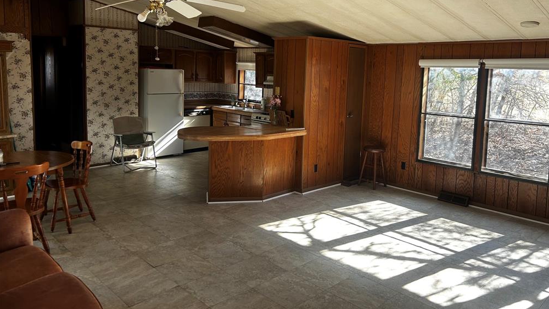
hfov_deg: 66.1
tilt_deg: -6.4
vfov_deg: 39.8
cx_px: 279
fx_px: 422
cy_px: 109
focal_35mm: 29
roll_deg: -1.2
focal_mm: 5.7
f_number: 1.5
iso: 80
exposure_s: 1/121
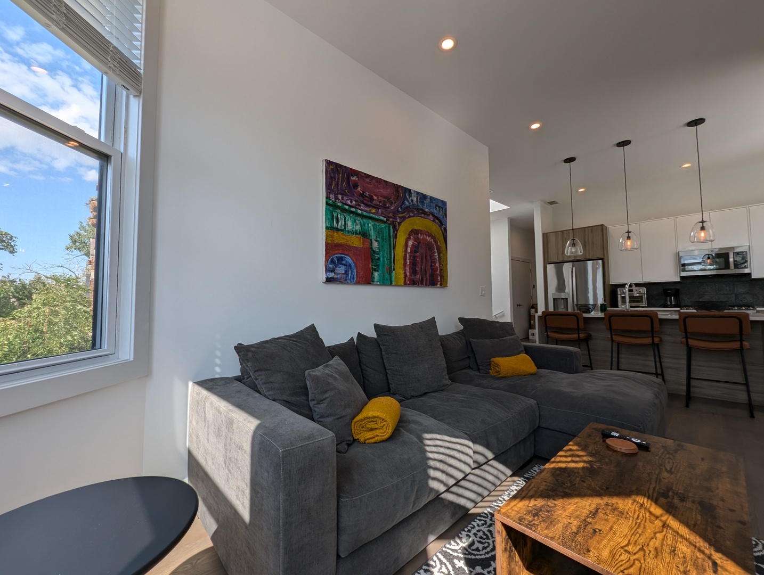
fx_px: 287
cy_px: 288
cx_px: 382
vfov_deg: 90.1
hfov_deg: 106.1
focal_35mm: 13
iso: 43
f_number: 2.2
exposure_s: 1/517
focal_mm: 1.95
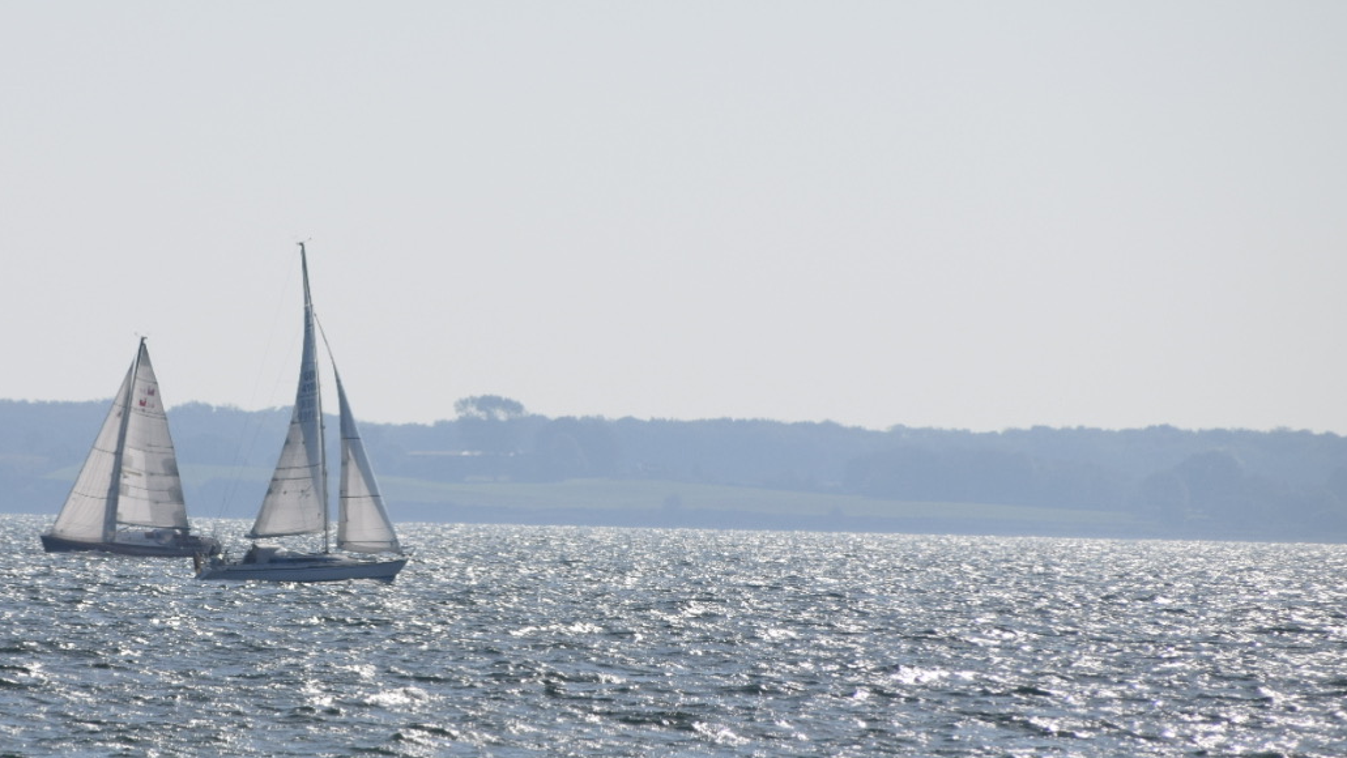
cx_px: 319
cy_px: 464
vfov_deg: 2.5
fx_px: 17645
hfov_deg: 4.4
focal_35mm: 494
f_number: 9
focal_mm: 200
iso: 200
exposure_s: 1/1250
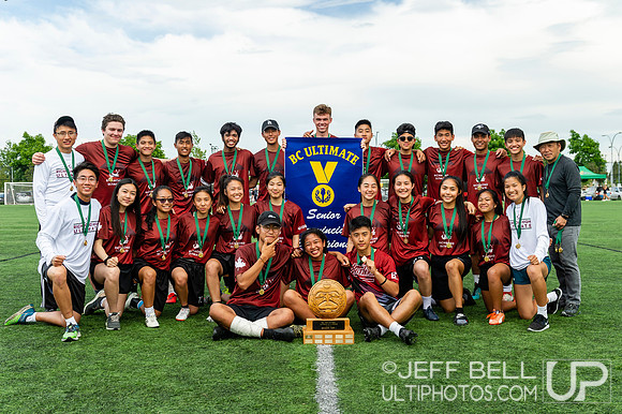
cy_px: 207
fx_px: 698
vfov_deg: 33.0
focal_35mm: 40
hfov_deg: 48.0
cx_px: 311
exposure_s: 1/400
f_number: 5
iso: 500
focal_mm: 40
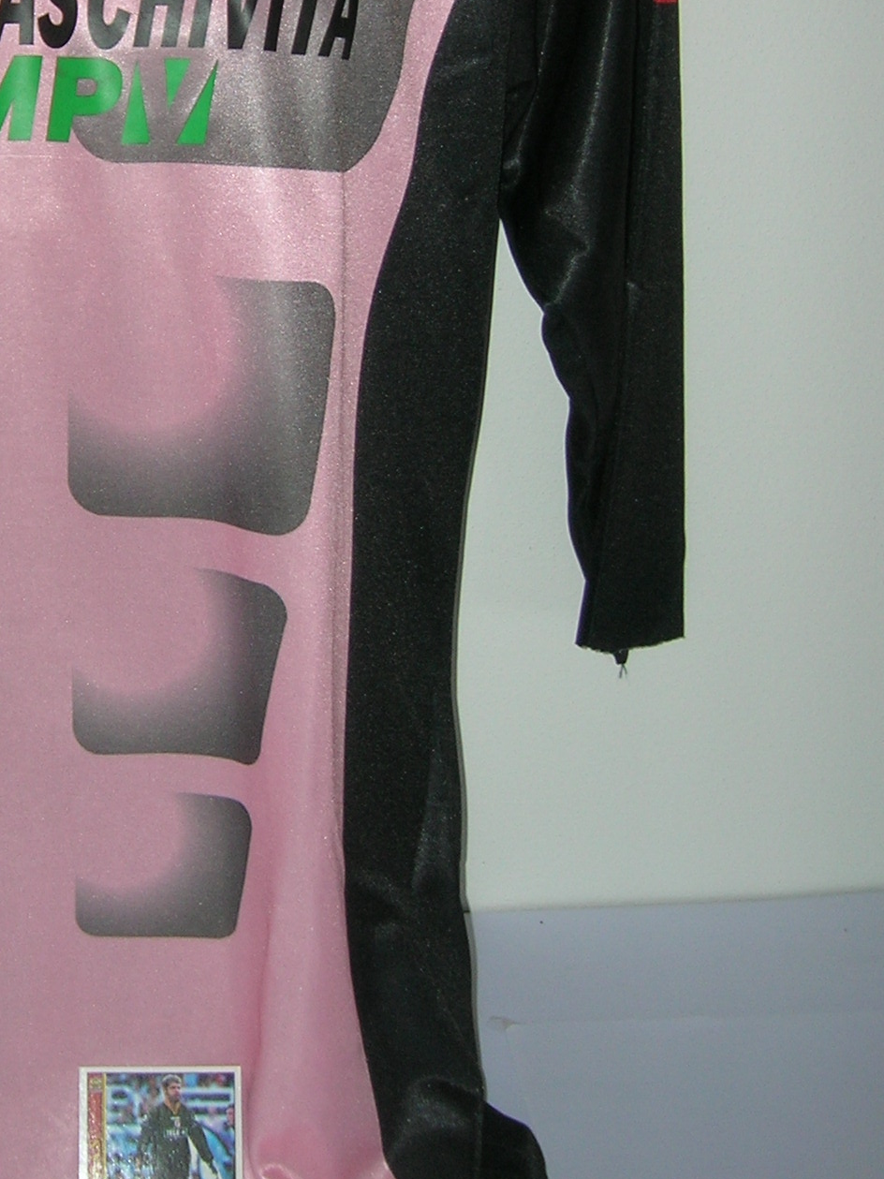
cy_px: 263
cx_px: 41
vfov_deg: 27.3
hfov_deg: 20.5
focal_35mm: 70
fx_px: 2384
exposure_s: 1/60.1
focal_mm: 5.7
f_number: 2.9
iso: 50
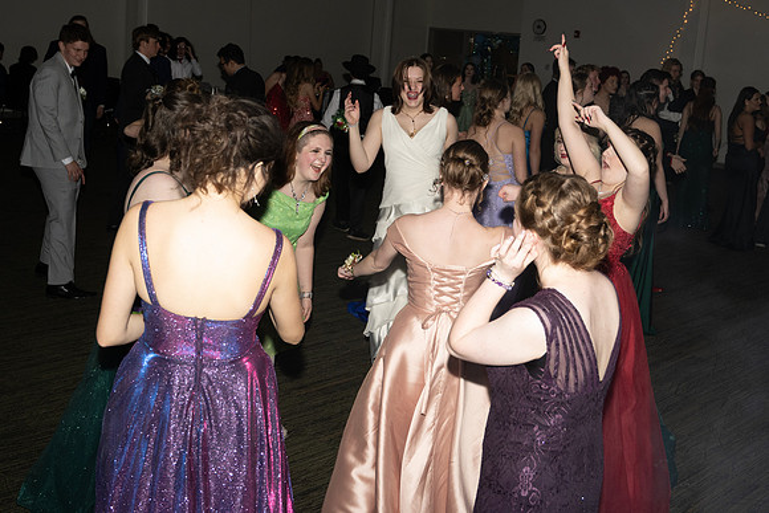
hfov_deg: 44.4
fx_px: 941
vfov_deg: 30.3
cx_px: 433
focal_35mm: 44
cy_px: 181
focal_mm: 31
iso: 500
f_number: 4.5
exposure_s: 1/160
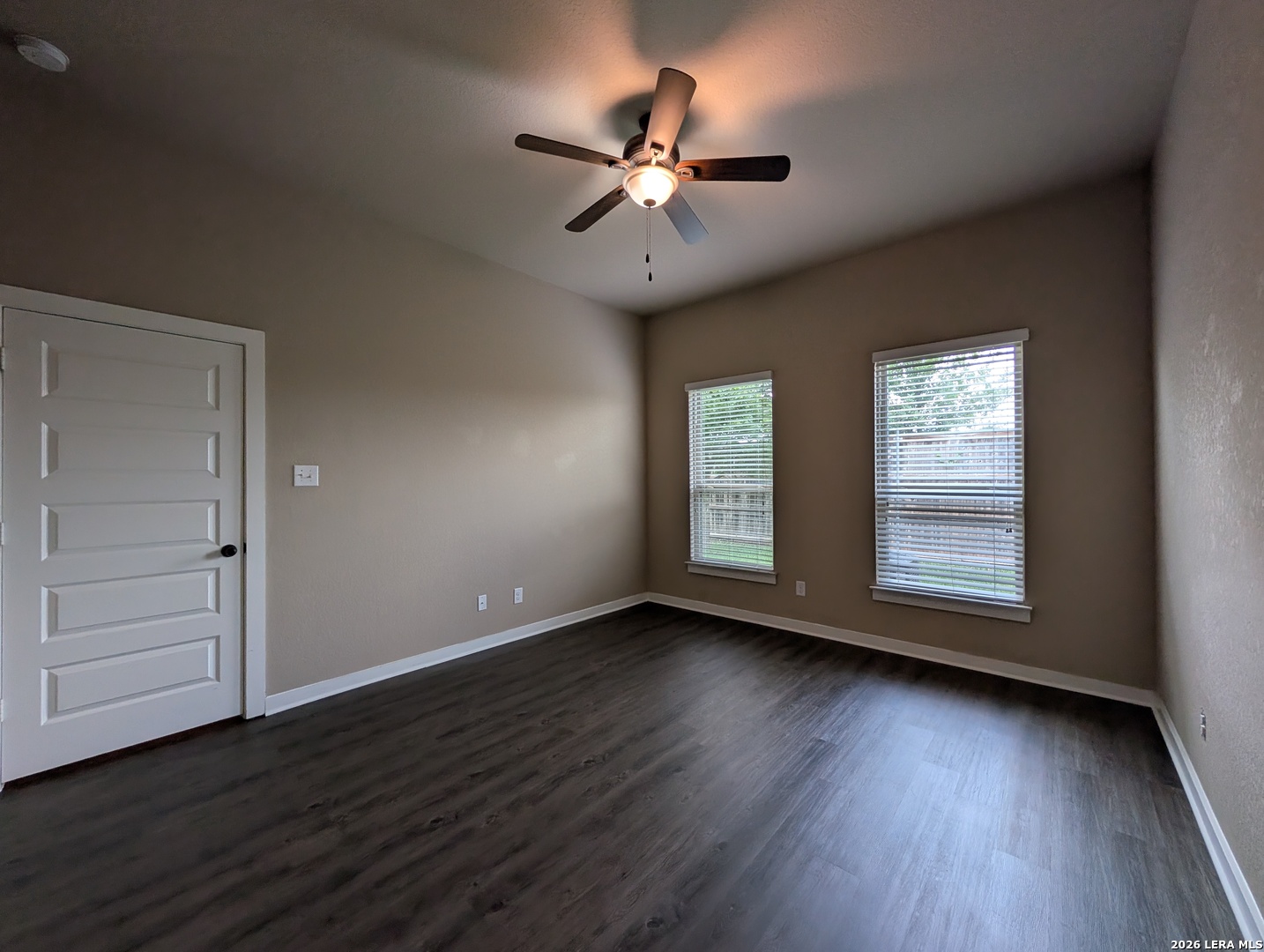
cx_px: 632
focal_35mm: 12
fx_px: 439
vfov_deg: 94.7
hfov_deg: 110.5
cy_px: 476
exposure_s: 1/171
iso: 56
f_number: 1.7
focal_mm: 2.02
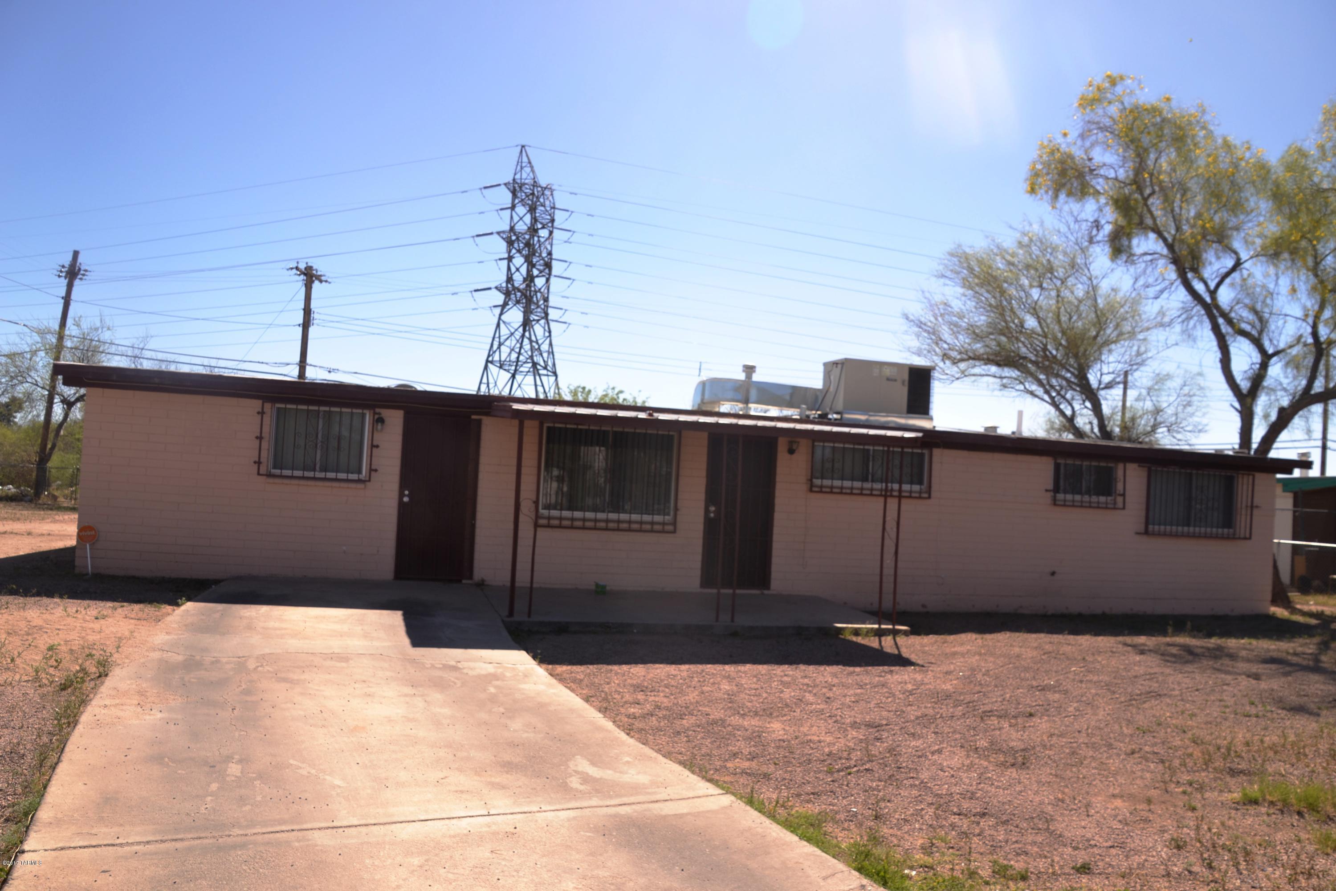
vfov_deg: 47.9
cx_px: 668
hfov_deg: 67.4
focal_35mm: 27
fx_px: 1002
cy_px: 446
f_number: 9
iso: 100
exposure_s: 1/320
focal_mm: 18
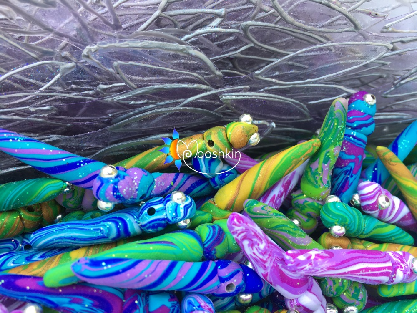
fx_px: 349
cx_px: 208
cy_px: 156
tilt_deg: -46.1
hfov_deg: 61.7
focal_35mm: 29
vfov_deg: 48.2
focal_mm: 4.15
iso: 25
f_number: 2.2
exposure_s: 1/50
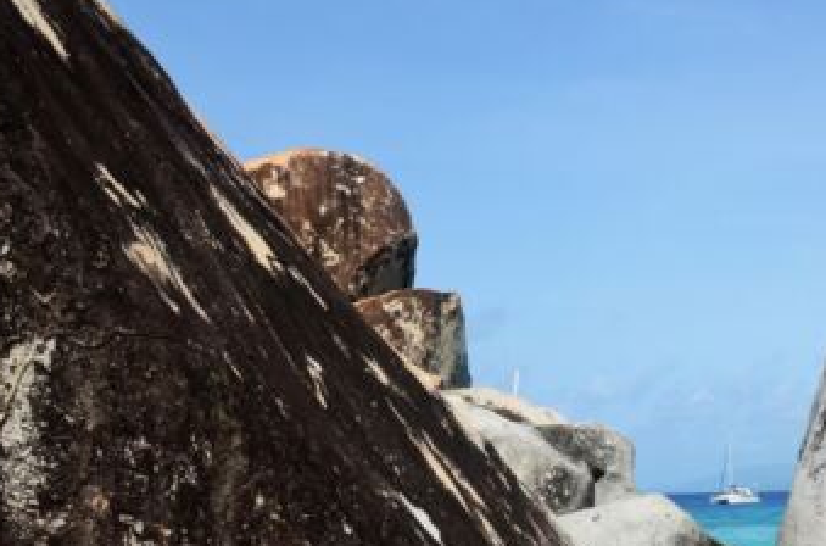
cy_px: 491
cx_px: 714
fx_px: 1167
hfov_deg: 36.9
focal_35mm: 51
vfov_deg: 25.5
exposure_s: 1/160
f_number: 16
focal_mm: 18
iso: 200
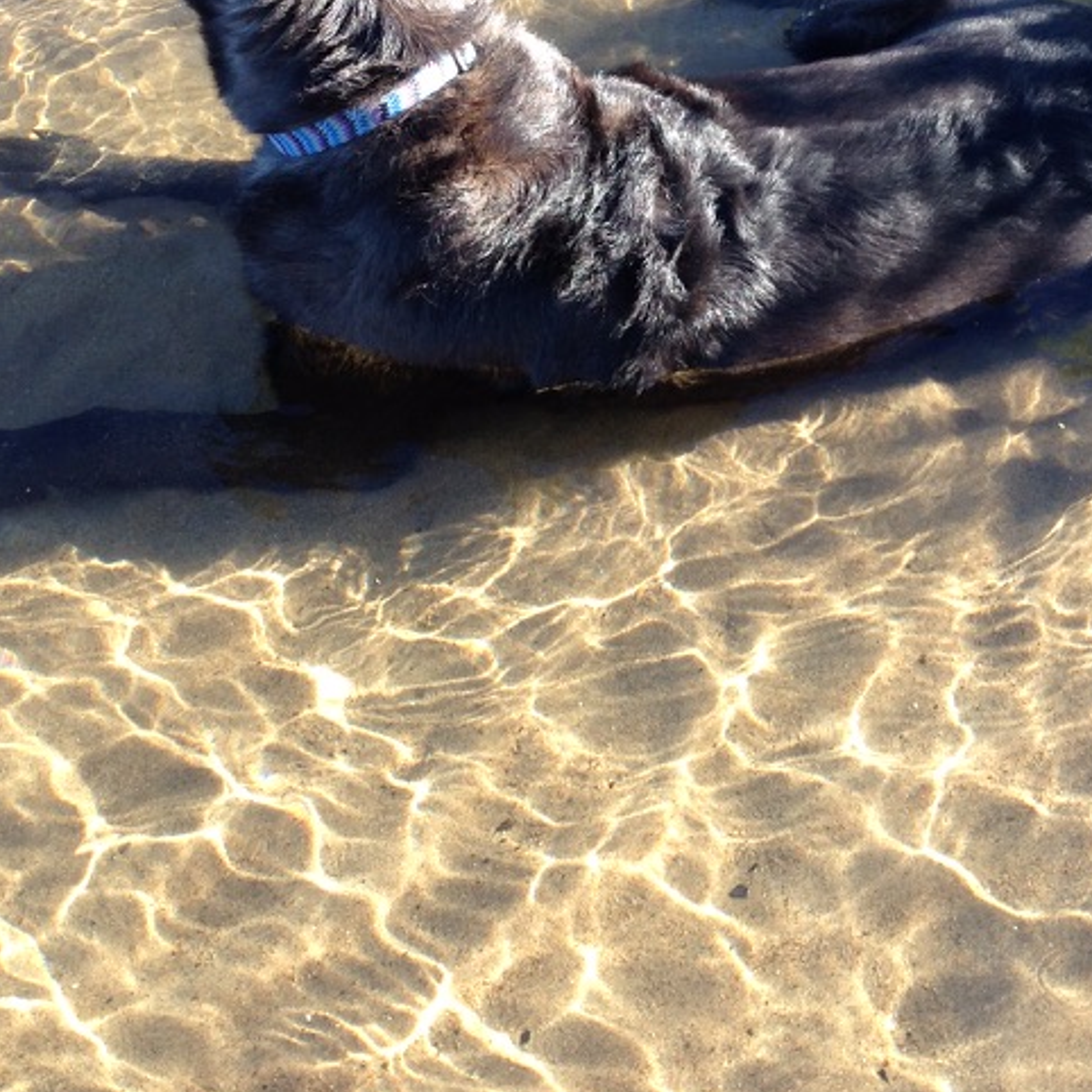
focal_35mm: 62
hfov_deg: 27.6
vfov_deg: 27.4
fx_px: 2213
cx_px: 723
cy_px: 285
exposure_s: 1/120
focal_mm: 4.13
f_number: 2.4
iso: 50
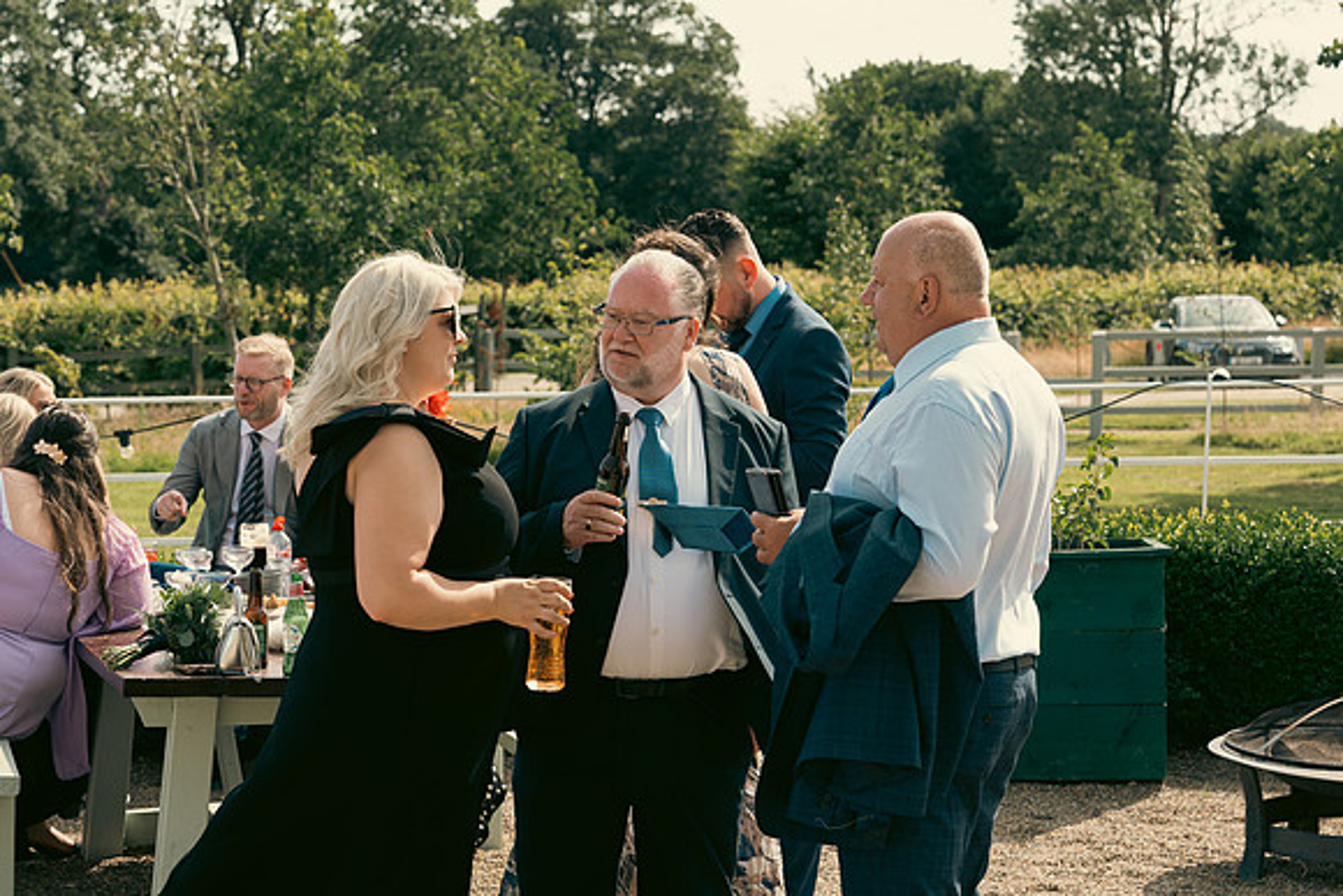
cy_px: 448
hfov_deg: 23.1
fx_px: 3284
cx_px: 672
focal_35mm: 88
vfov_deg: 15.5
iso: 125
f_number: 5
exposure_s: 1/400
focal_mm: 59
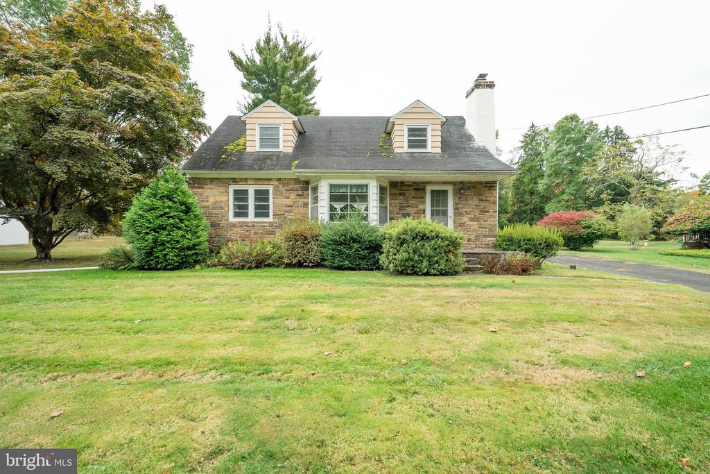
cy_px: 237
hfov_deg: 96.7
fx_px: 316
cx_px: 355
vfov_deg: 73.8
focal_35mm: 16
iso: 100
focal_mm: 16
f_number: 7.1
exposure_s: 1/80
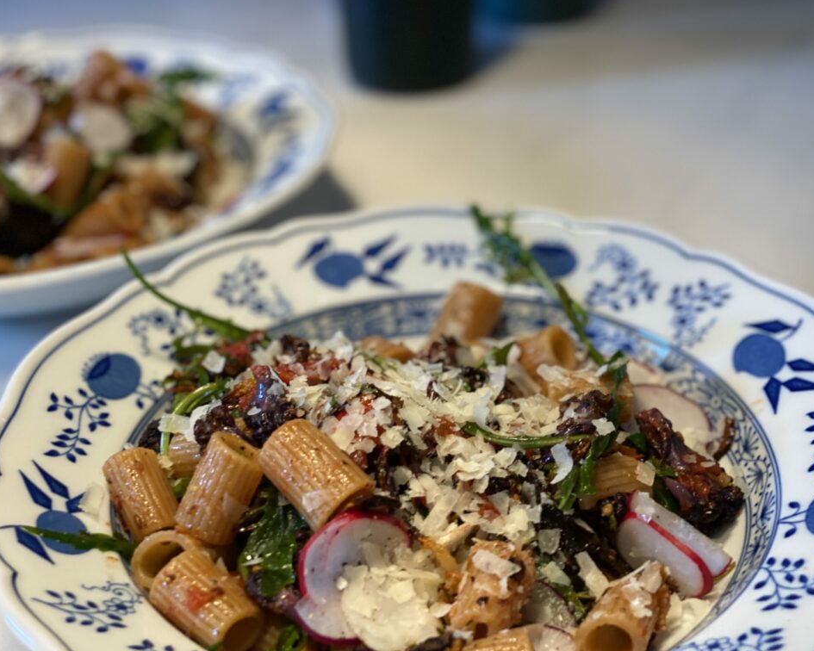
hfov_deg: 34.2
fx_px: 1325
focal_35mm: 55
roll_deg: +2.7
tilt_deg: -30.6
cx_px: 410
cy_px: 327
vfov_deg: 27.6
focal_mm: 6
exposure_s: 1/100
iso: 100
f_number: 2
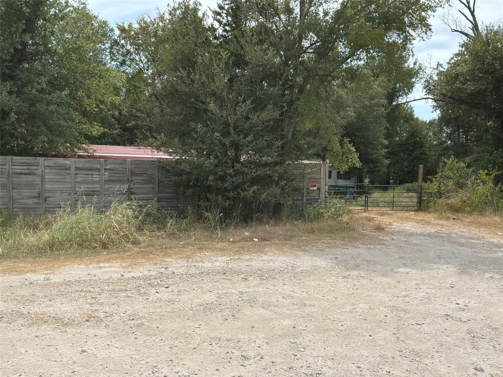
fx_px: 407
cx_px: 252
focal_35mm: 28
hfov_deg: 63.4
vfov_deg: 49.7
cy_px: 188
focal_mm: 3
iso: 100
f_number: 1.8
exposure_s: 1/8621
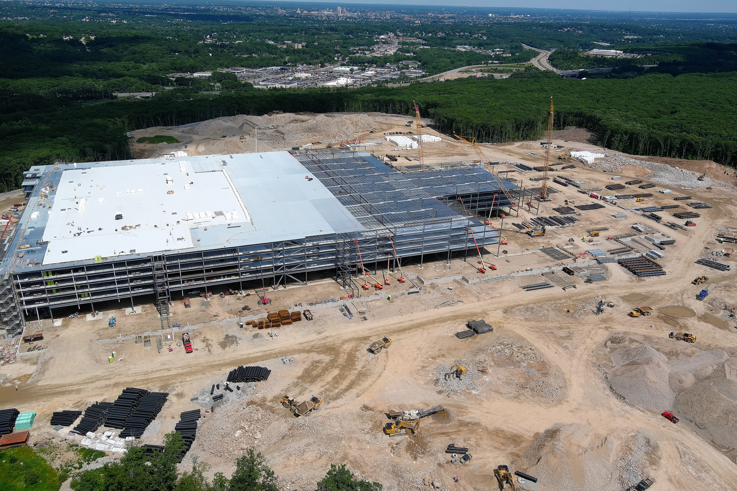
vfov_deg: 45.0
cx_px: 368
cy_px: 246
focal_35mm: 29
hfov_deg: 63.7
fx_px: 594
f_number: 2.8
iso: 100
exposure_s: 1/2500
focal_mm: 10.57
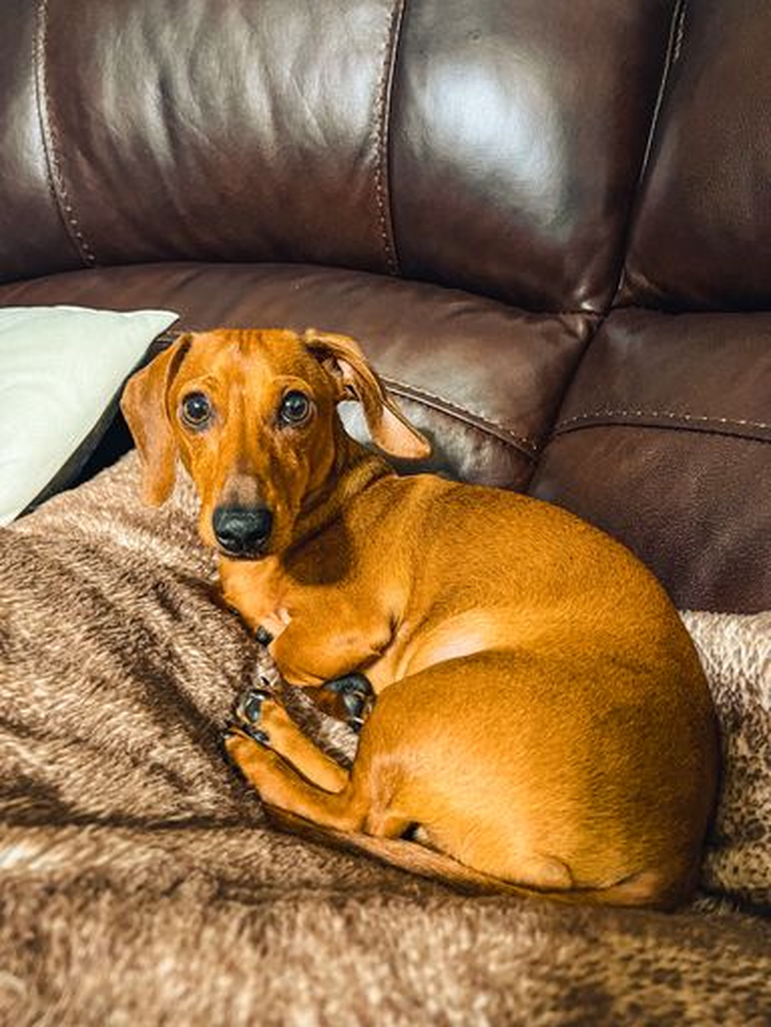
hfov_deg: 53.1
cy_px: 514
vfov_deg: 67.3
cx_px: 386
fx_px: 772
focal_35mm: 26
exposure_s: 1/30
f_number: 1.5
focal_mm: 5.7
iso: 640
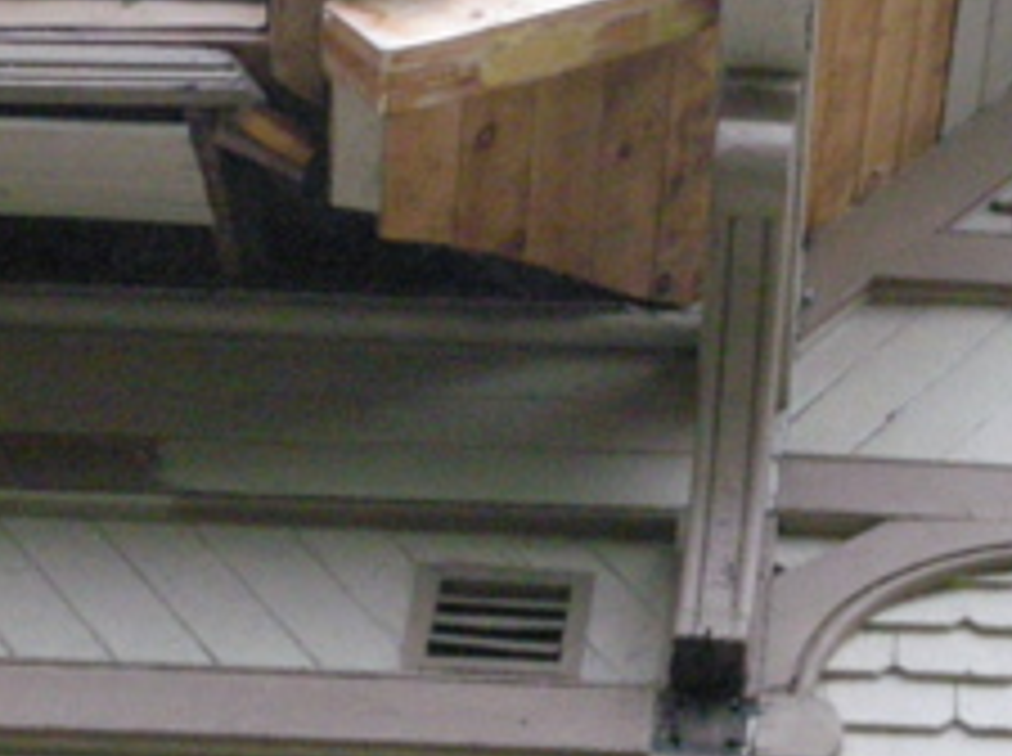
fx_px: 5458
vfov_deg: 7.9
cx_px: 490
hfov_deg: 10.6
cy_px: 162
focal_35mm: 187
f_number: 5
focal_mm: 17.4
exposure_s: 1/230
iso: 800
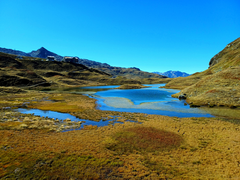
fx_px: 173
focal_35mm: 25
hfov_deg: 69.4
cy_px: 90
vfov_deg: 54.9
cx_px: 120
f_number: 1.8
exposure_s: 1/898
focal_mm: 4.65
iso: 50
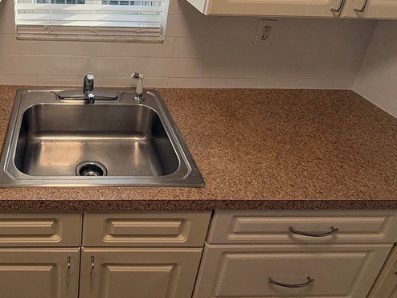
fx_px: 333
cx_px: 74
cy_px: 34
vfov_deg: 44.3
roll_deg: -2.1
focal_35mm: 29
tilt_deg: -21.0
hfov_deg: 56.7
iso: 125
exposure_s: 1/120
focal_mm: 2.22
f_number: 2.2
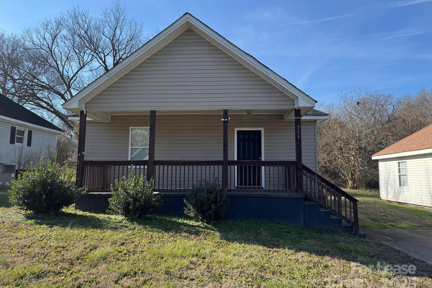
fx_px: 300
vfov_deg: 51.3
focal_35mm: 25
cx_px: 216
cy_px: 139
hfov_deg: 71.5
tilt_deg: +6.5
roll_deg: -0.8
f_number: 1.78
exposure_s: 1/2415
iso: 80
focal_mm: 6.76
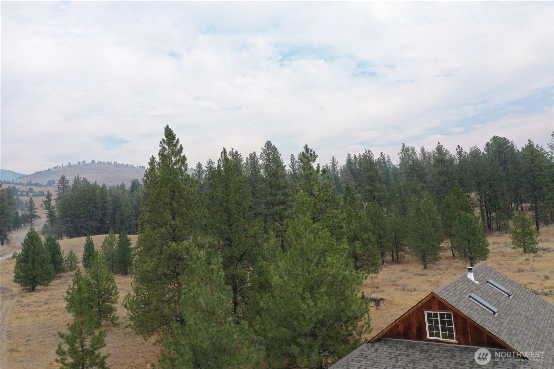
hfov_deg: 65.5
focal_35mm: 28
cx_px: 277
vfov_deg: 46.4
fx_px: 431
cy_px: 184
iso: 100
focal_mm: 10.26
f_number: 5.6
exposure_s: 1/320
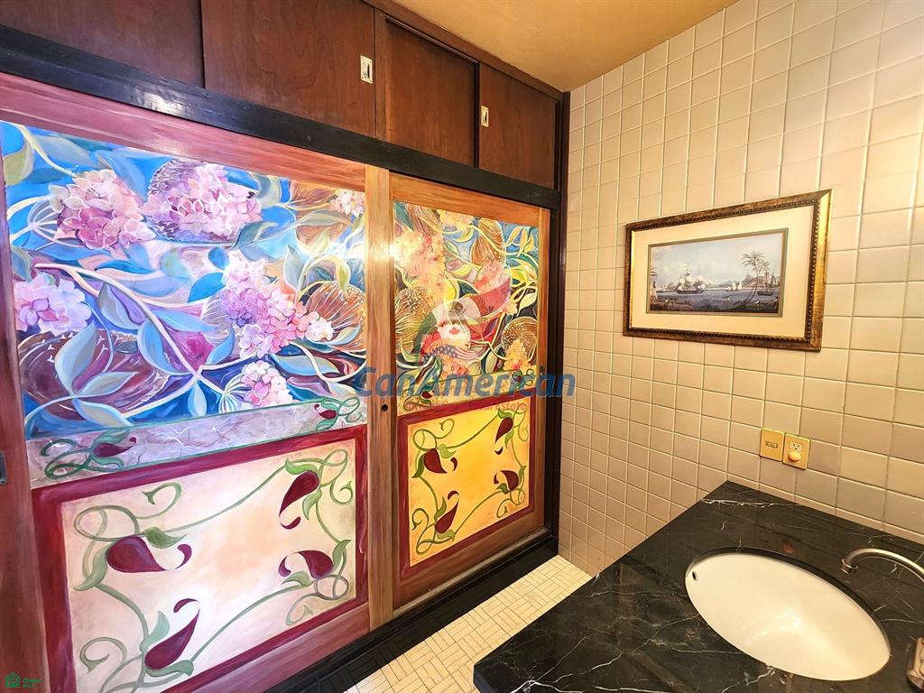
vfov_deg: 89.9
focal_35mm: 13
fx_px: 347
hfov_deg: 106.2
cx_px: 462
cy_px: 346
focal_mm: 2.2
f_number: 2.2
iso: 250
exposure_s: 1/60
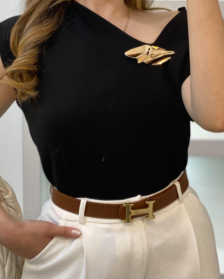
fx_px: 737
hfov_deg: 17.3
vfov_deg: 21.4
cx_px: 85
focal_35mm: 89
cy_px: 81
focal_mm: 6
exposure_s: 1/100
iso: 100
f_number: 2
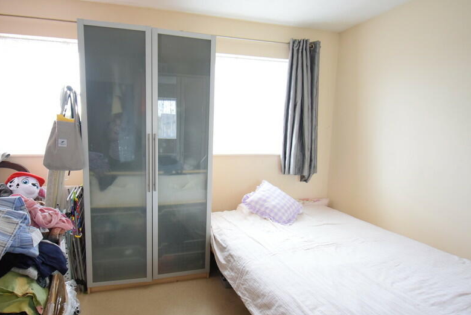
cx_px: 196
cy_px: 178
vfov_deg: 57.9
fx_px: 283
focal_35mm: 22
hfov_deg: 78.8
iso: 1100
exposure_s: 1/60
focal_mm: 11
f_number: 4.8
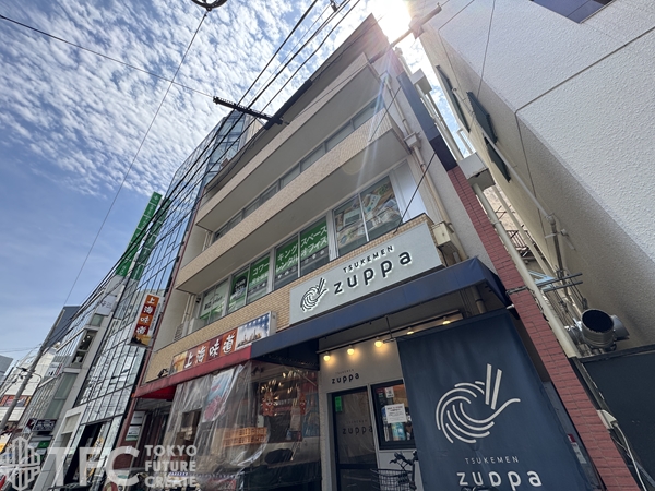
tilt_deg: +36.3
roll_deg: +5.4
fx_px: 265
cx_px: 328
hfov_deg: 102.1
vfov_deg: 85.7
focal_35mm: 14
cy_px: 246
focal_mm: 2.22
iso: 40
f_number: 2.2
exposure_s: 1/467
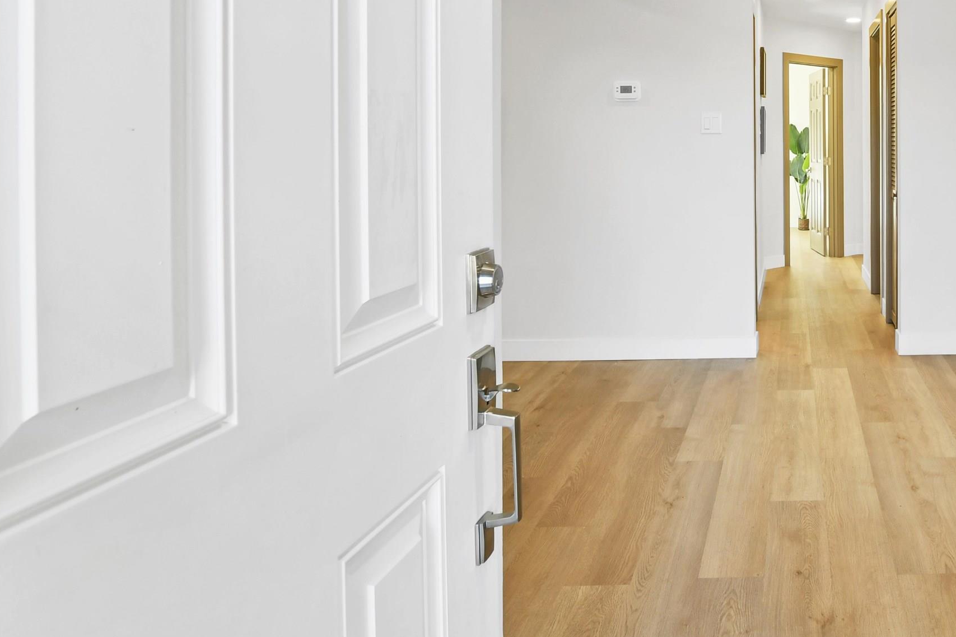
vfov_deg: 45.8
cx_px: 817
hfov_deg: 59.7
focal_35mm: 27
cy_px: 142
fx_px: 717
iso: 200
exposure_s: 1/13
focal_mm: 10
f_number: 6.3
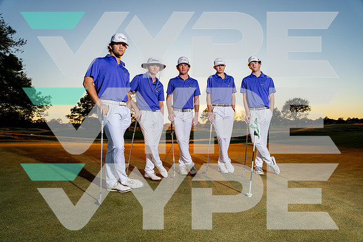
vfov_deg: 55.1
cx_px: 182
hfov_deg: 76.1
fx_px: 232
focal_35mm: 23
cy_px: 121
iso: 160
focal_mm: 23
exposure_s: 1/250
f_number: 7.1
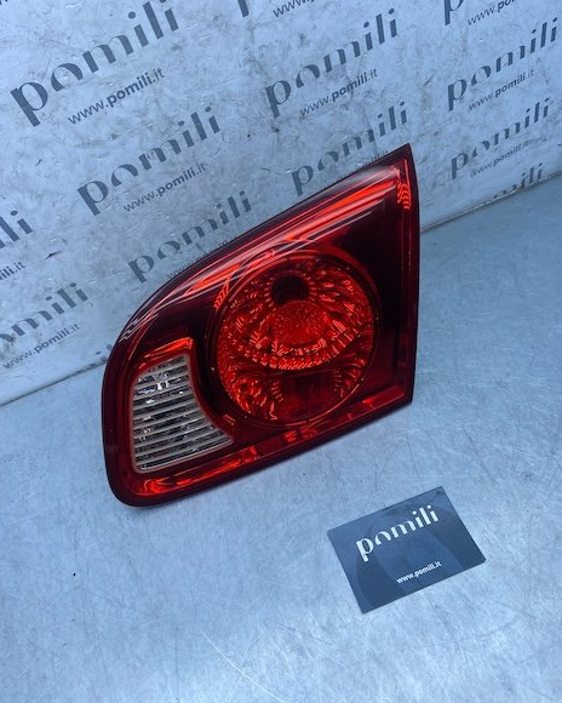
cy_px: 319
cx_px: 279
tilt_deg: -48.3
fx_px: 582
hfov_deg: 51.5
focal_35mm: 28
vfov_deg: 62.1
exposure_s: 1/858
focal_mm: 4.25
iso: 32
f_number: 1.8
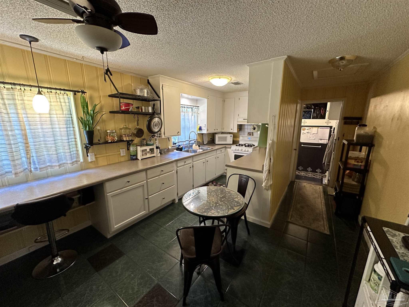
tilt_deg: -11.1
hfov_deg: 102.1
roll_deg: -0.4
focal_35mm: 14
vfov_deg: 85.7
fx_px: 165
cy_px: 154
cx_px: 204
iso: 500
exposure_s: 1/60
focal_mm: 2.22
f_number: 2.2
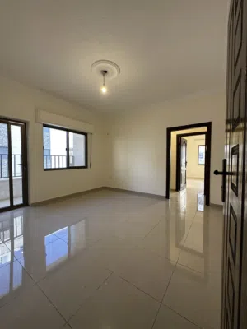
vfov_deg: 102.1
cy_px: 164
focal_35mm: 14
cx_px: 124
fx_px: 133
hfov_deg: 85.7
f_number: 2.2
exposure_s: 1/100
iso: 320
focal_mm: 2.22
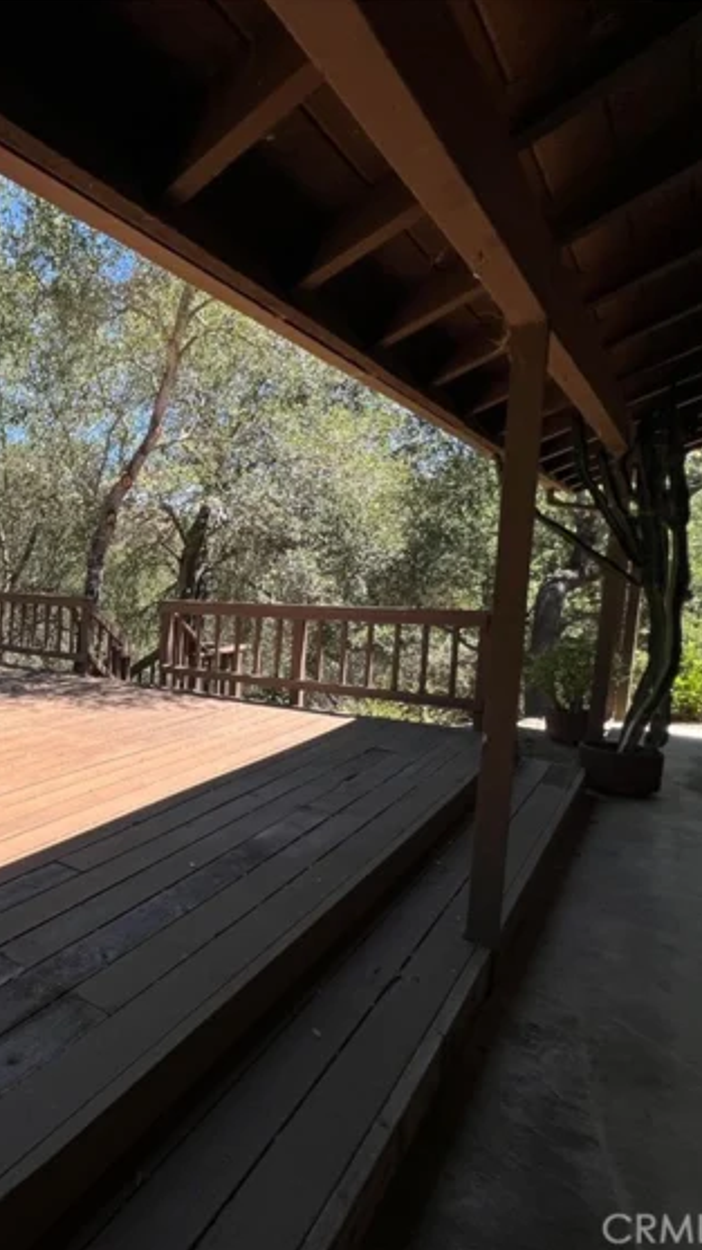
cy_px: 624
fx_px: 629
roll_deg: -0.8
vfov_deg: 89.6
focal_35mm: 19
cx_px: -53
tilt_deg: -5.7
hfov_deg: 45.4
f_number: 1.8
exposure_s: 1/840
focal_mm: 1.57
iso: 32
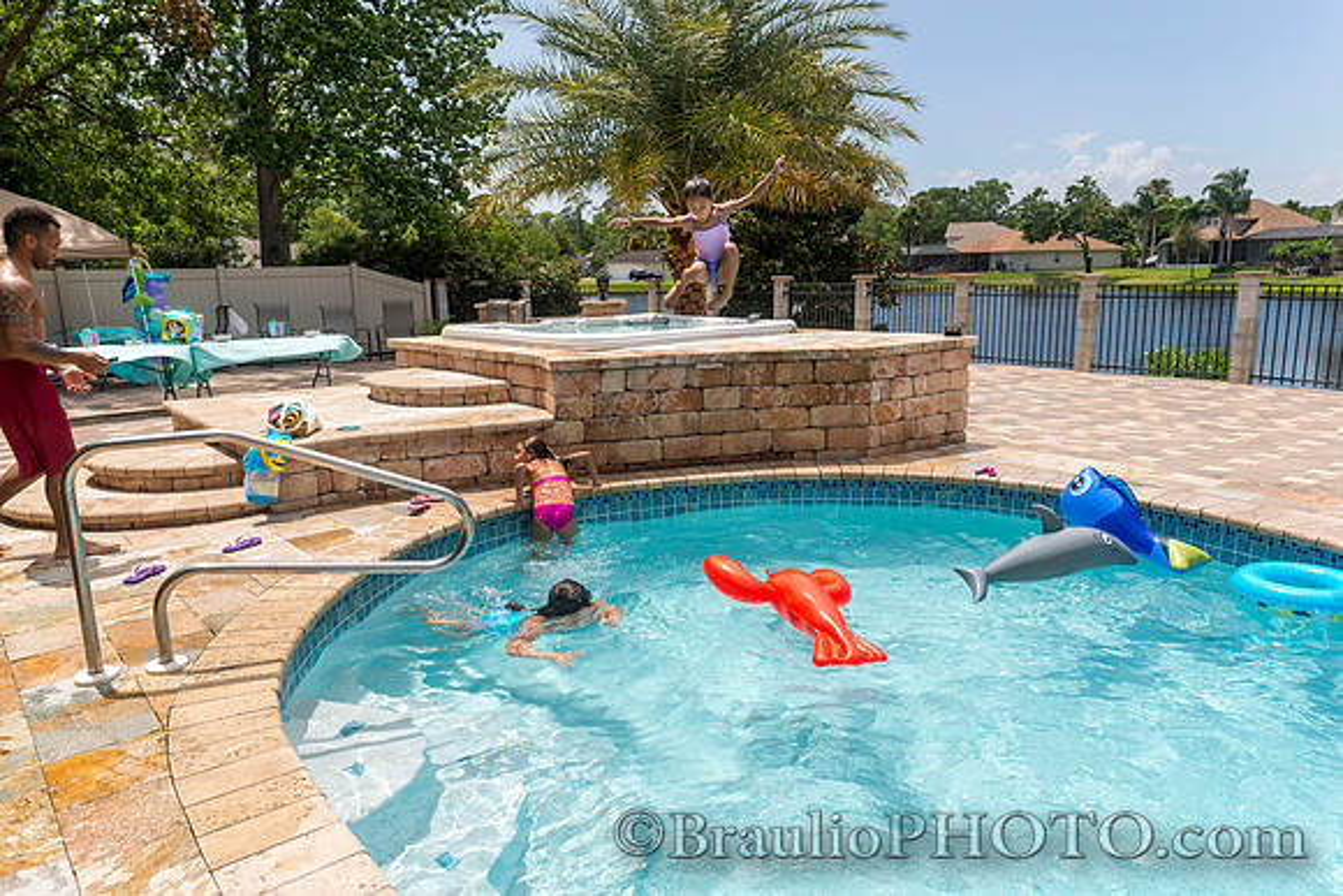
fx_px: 896
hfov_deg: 73.7
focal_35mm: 24
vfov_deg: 53.2
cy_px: 448
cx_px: 672
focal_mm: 24
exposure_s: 1/160
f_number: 9
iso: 100
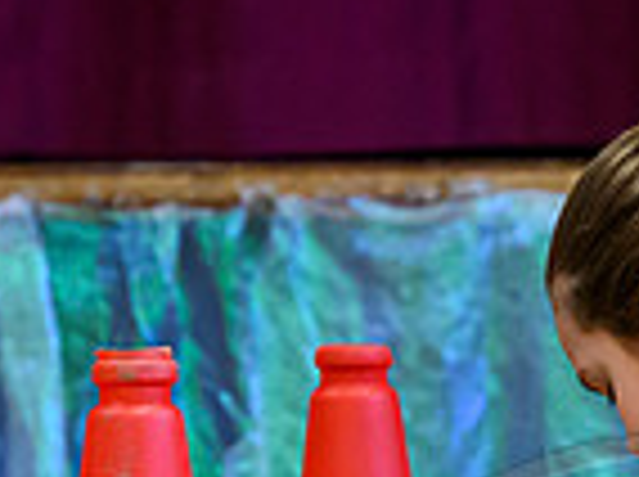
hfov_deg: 3.2
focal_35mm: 626
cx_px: 620
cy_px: 797
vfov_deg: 2.4
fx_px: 11536
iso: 4000
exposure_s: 1/500
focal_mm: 110
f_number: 3.2
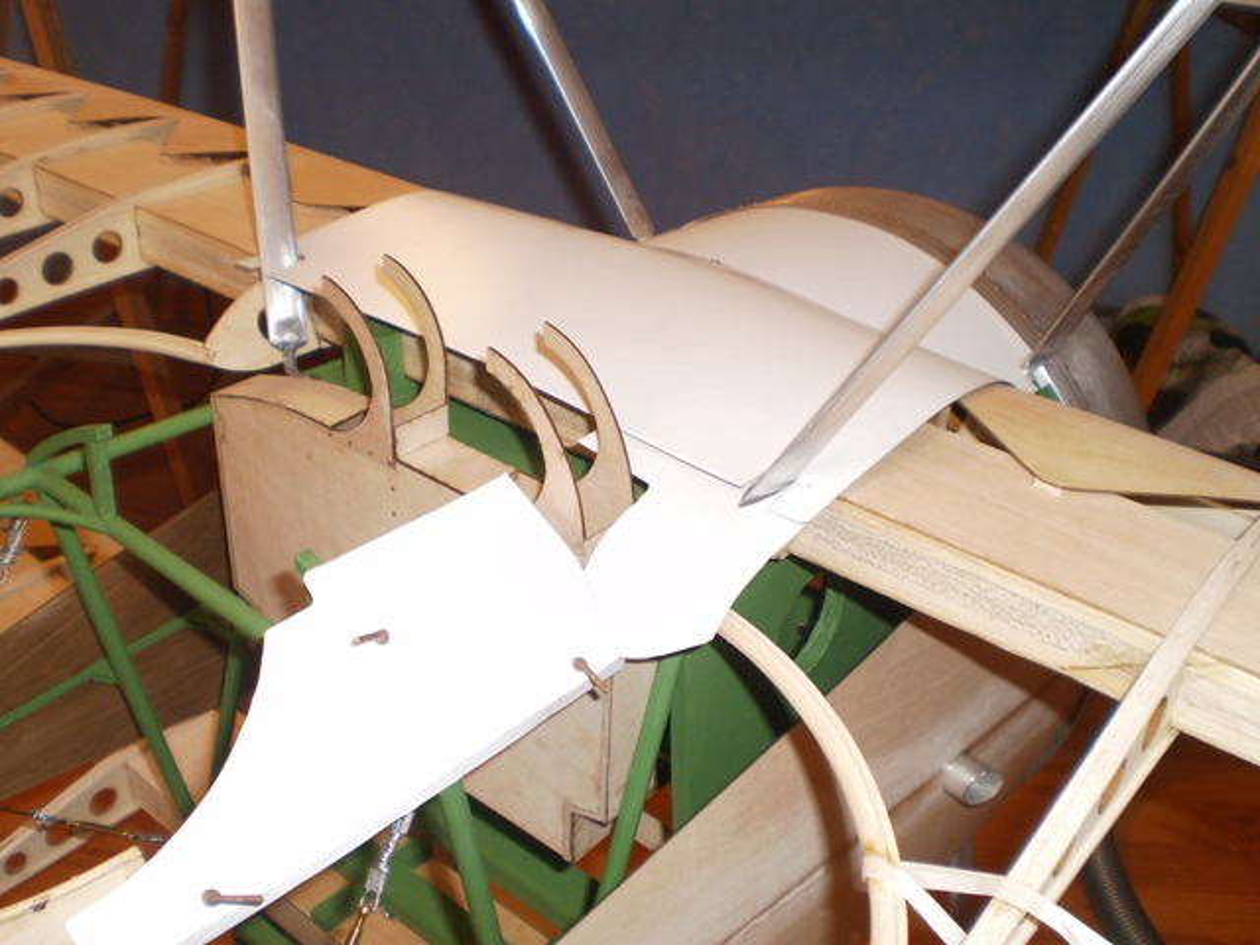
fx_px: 1310
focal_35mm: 36
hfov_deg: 51.4
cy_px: 472
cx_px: 630
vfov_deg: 39.7
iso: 125
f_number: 3.1
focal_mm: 6.3
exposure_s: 1/30
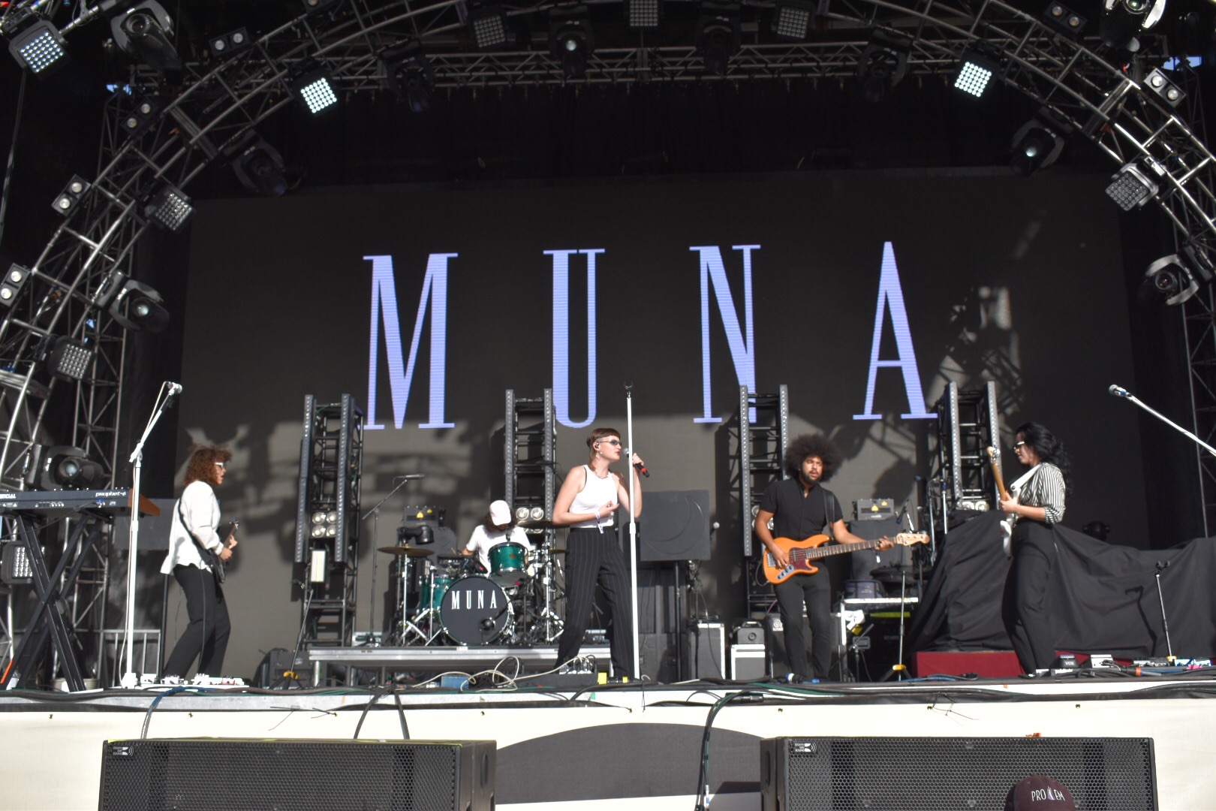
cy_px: 406
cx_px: 608
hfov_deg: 49.6
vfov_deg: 34.2
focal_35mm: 39
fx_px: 1317
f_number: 7.1
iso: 400
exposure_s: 1/1600
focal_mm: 26
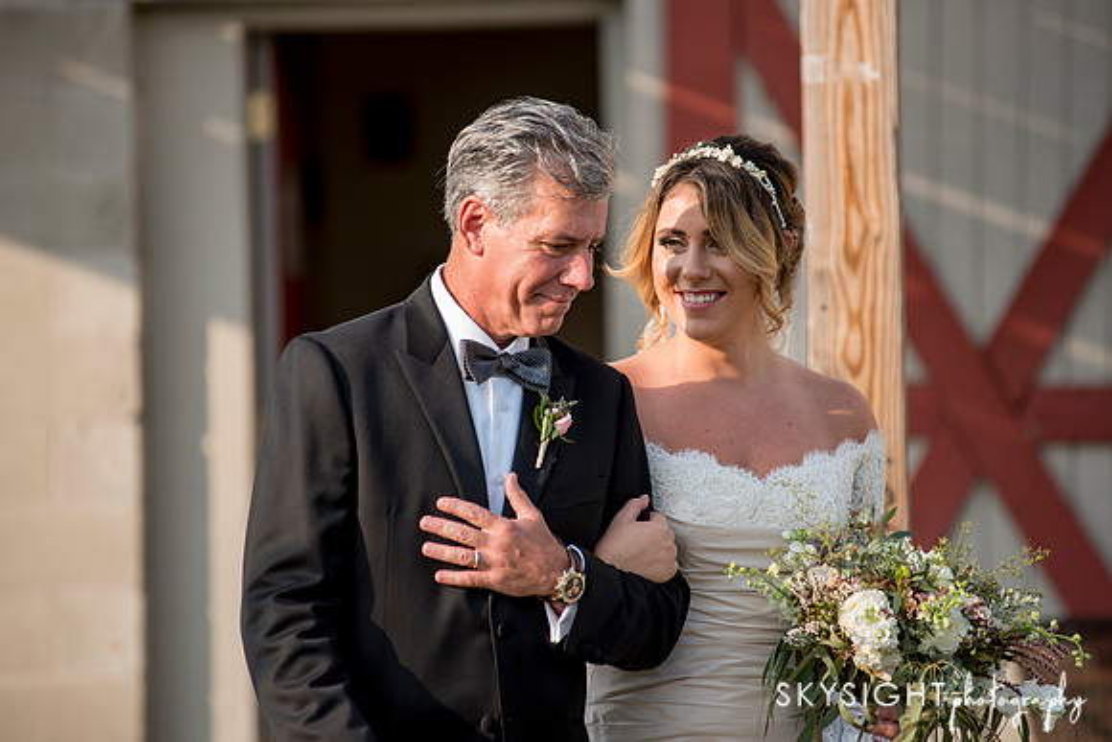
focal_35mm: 200
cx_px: 556
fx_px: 6179
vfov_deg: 6.9
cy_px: 371
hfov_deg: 10.3
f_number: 4
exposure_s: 1/800
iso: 200
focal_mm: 200
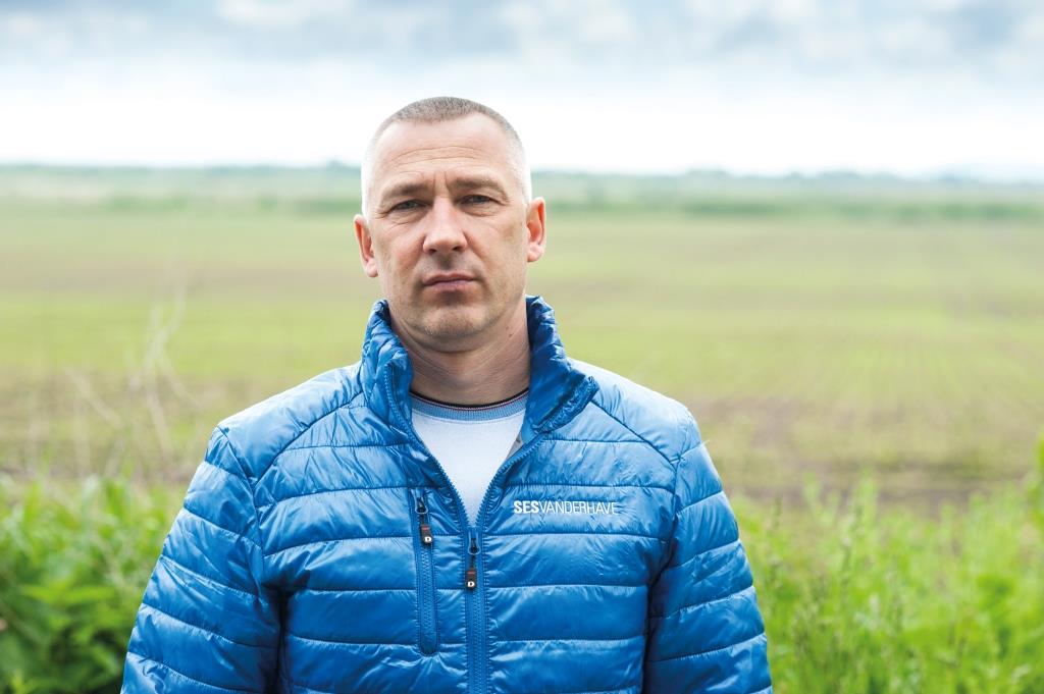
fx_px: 2463
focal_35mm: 85
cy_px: 347
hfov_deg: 23.9
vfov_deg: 16.0
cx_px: 522
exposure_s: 1/2500
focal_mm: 85
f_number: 3.5
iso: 320
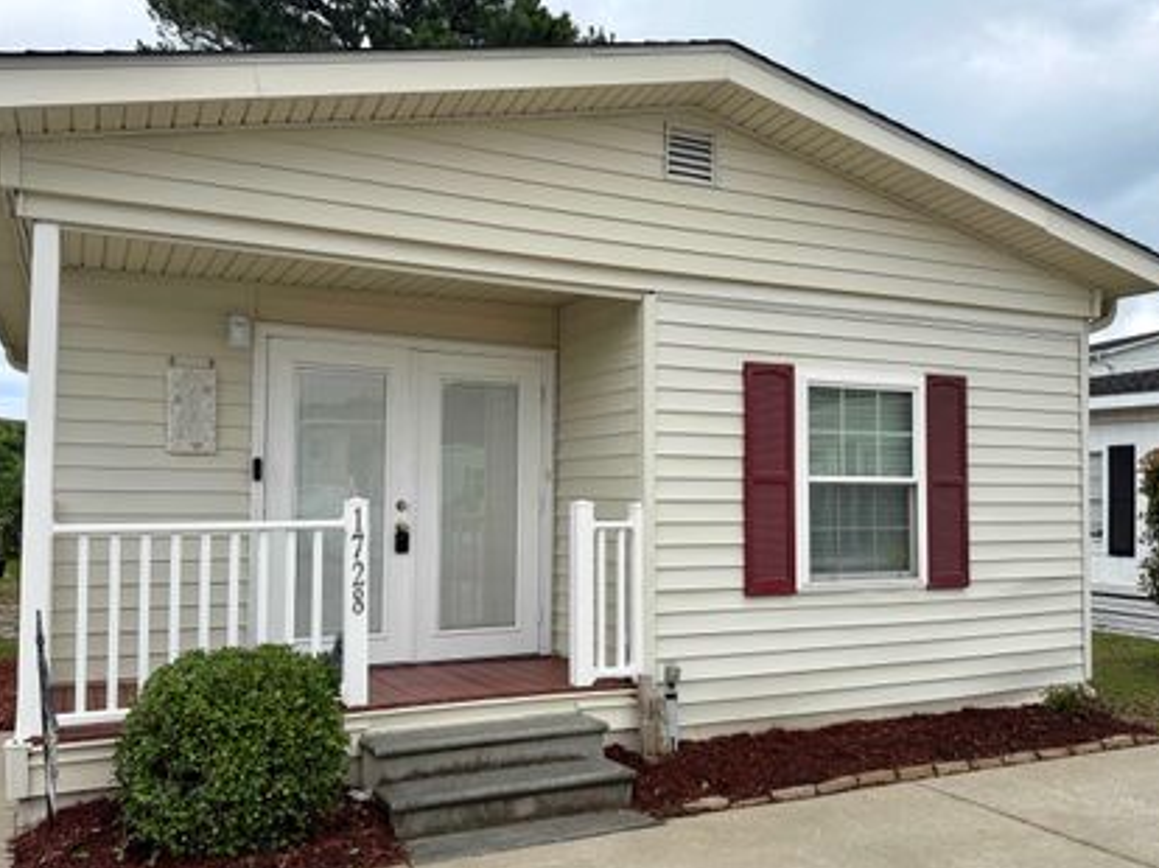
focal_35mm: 29
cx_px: 557
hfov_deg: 61.7
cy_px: 475
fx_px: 970
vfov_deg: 48.1
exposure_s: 1/3584
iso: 80
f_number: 1.78
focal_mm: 6.76
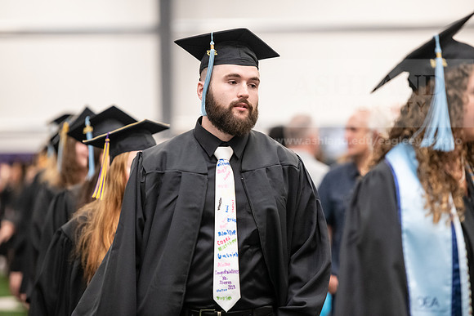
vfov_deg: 7.9
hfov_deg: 11.7
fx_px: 2305
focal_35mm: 175
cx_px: 237
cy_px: 158
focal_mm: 175
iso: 3200
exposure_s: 1/200
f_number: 3.2
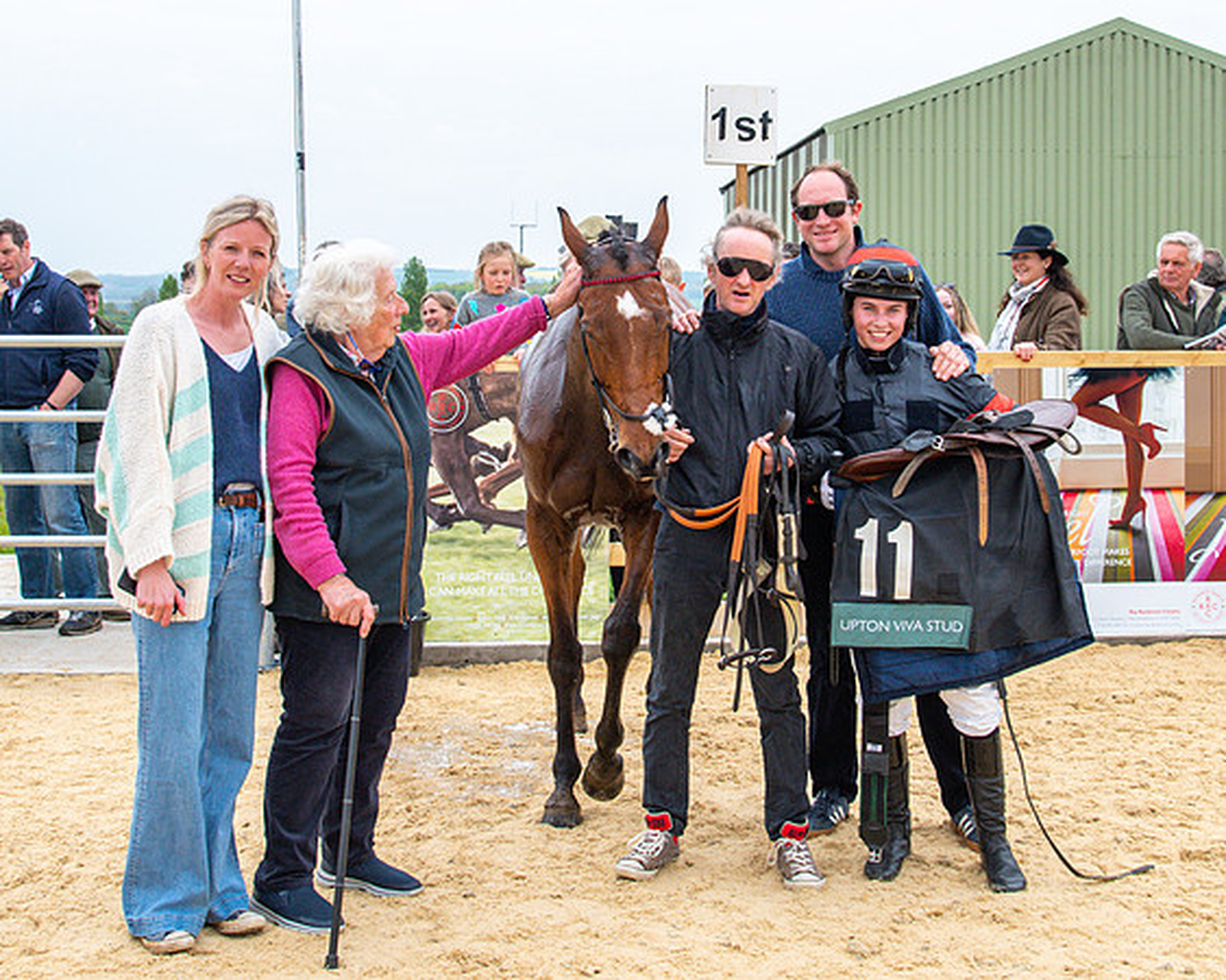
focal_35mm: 58
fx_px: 2119
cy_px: 316
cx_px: 613
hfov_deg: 32.3
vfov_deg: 25.9
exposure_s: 1/640
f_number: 5.6
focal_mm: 32
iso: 400
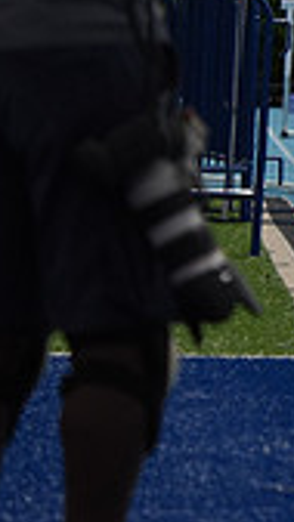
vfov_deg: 3.0
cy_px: -42
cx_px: 888
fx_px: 9956
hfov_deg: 1.7
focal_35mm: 718
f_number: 6.3
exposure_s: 1/6400
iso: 500
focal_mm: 200
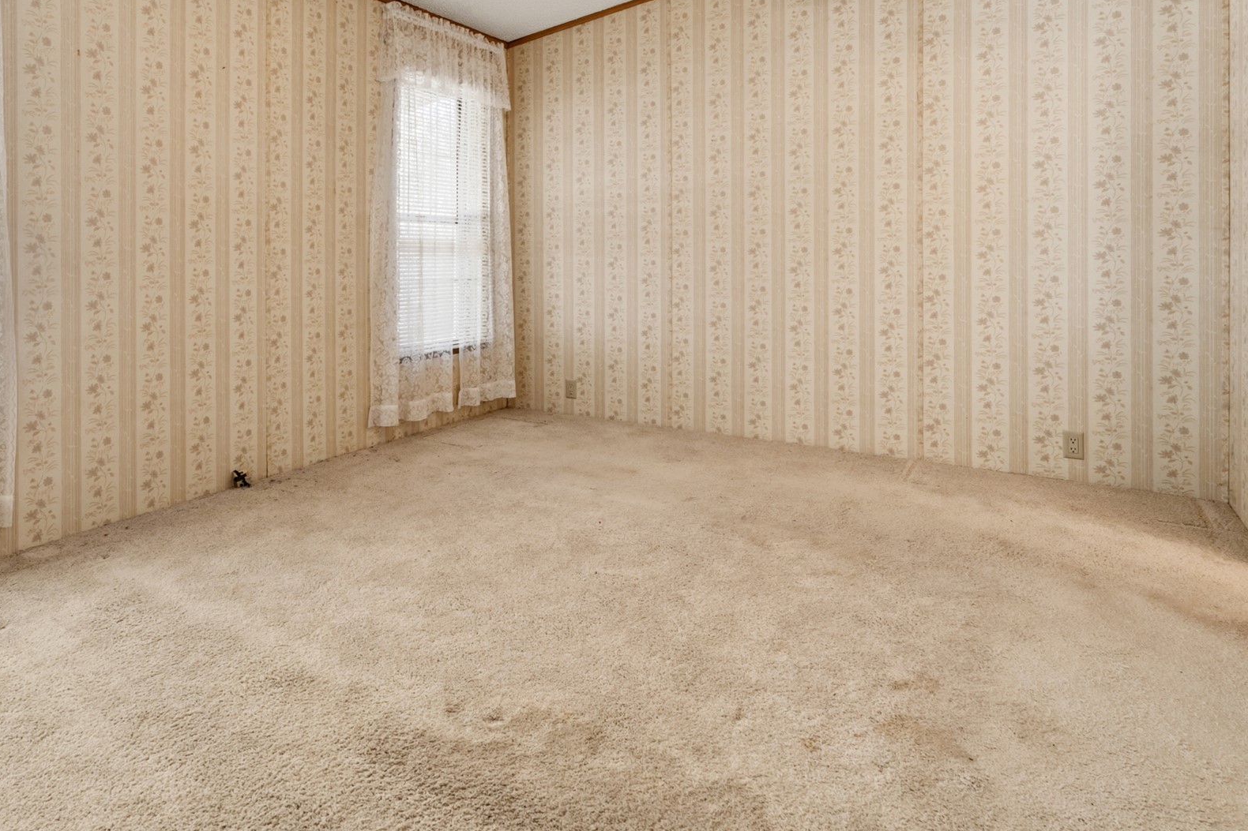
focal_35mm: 22
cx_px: 501
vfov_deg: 56.0
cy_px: 279
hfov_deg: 77.7
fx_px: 763
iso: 250
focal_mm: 16
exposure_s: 1/25
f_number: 9
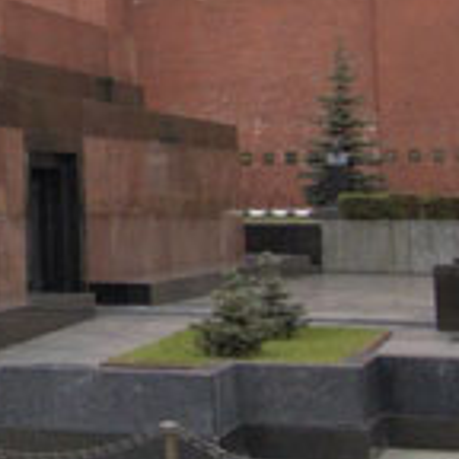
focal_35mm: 117
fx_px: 1755
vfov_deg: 14.5
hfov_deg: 13.2
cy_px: -76
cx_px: -413
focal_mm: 22
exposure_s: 1/500
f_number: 11
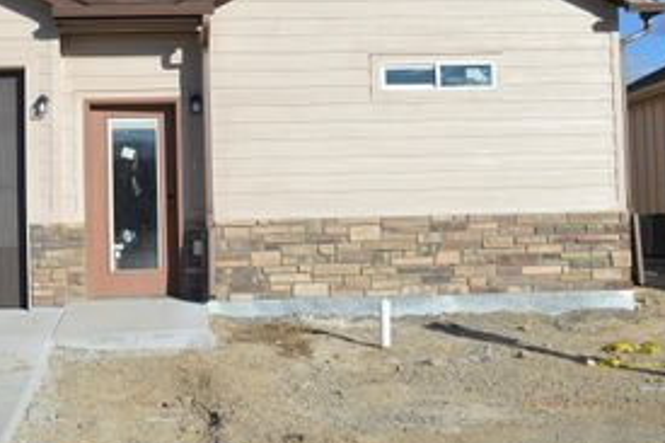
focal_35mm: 60
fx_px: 1108
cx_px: 198
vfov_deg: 22.5
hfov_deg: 33.0
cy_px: 145
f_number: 7.1
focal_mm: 22
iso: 100
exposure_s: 1/400
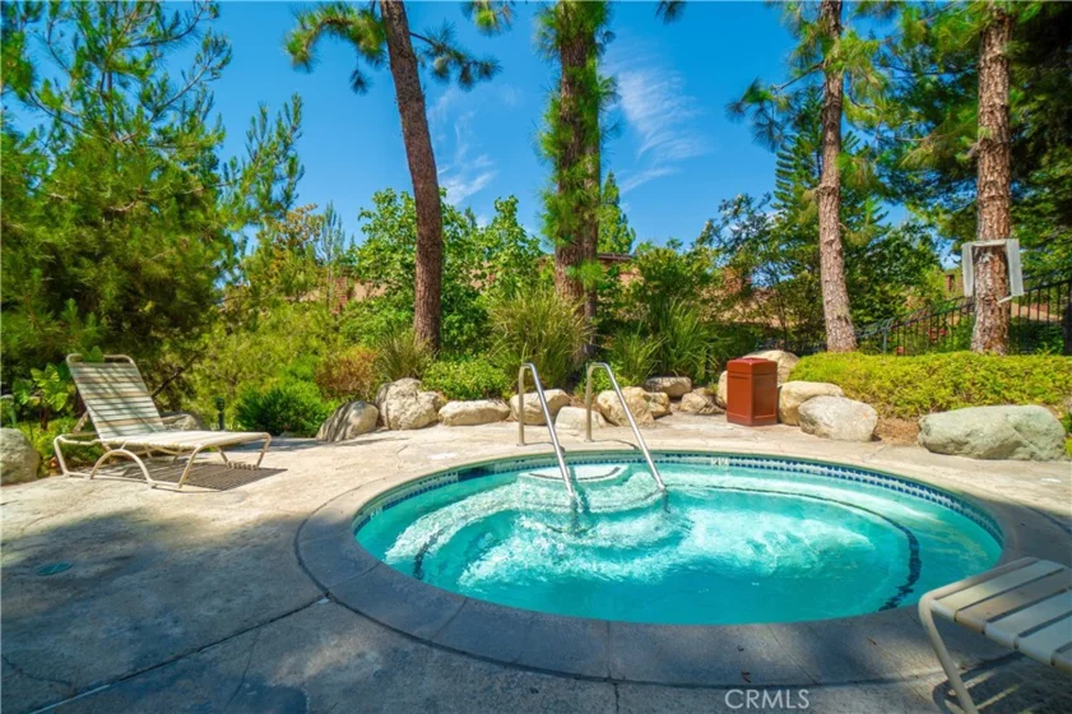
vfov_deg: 77.3
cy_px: 357
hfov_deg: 100.4
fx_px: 446
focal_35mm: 15
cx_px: 536
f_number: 7.1
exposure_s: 1/250
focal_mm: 10
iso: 100
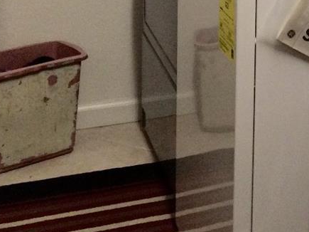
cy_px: -128
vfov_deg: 13.8
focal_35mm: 100
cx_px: 477
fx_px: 892
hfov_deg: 17.5
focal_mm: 4.15
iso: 100
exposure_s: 1/30
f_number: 2.2
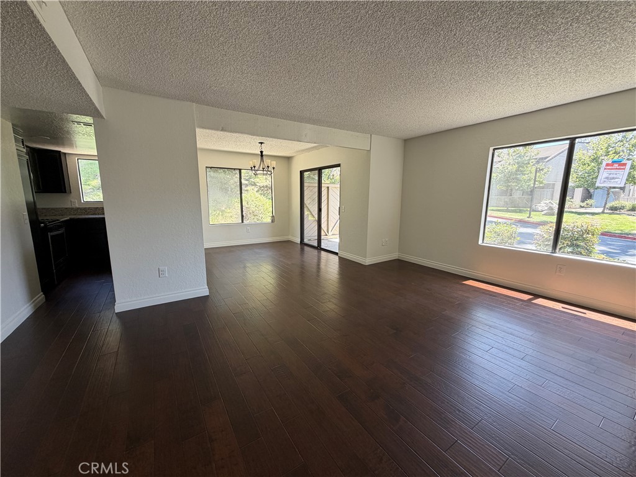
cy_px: 238
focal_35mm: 14
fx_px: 257
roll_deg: +0.1
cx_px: 318
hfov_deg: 102.1
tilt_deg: -9.4
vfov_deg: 85.7
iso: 125
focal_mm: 2.22
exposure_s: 1/121
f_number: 2.2
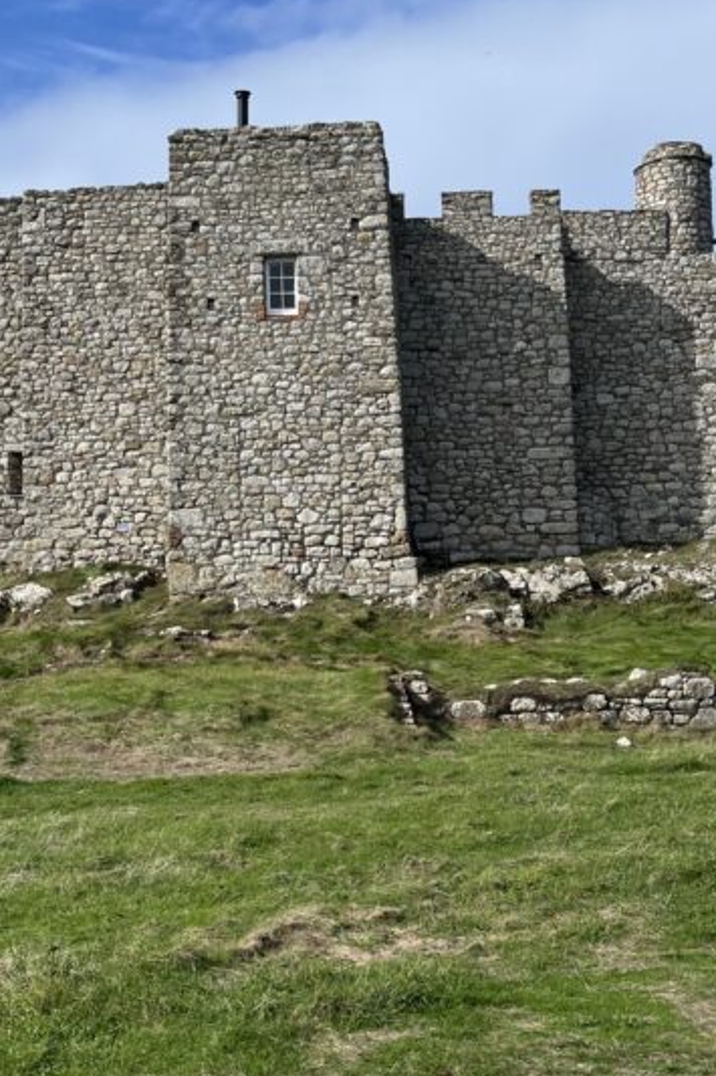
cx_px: 420
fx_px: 1552
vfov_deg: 38.0
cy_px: 668
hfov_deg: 25.9
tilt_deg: +0.0
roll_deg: +1.1
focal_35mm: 52
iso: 50
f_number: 1.6
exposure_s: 1/4310
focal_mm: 5.1
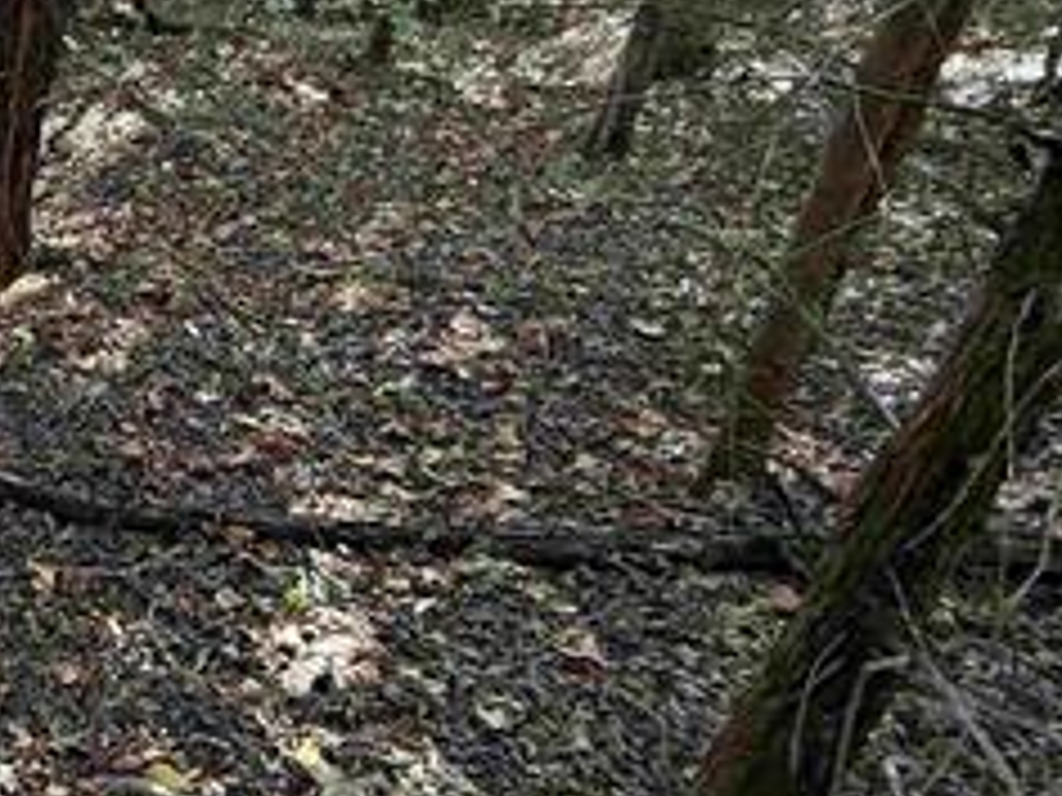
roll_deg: -1.9
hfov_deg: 36.1
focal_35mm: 38
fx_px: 1166
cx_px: -256
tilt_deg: -22.3
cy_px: 252
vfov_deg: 37.2
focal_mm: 2.22
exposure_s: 1/99
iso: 125
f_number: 2.2
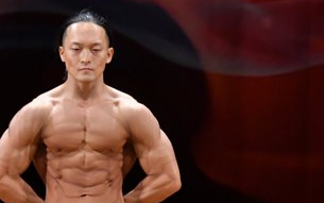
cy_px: 243
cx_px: 114
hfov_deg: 3.2
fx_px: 5831
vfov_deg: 2.0
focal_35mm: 660
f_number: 5.6
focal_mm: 170
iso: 3200
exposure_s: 1/400
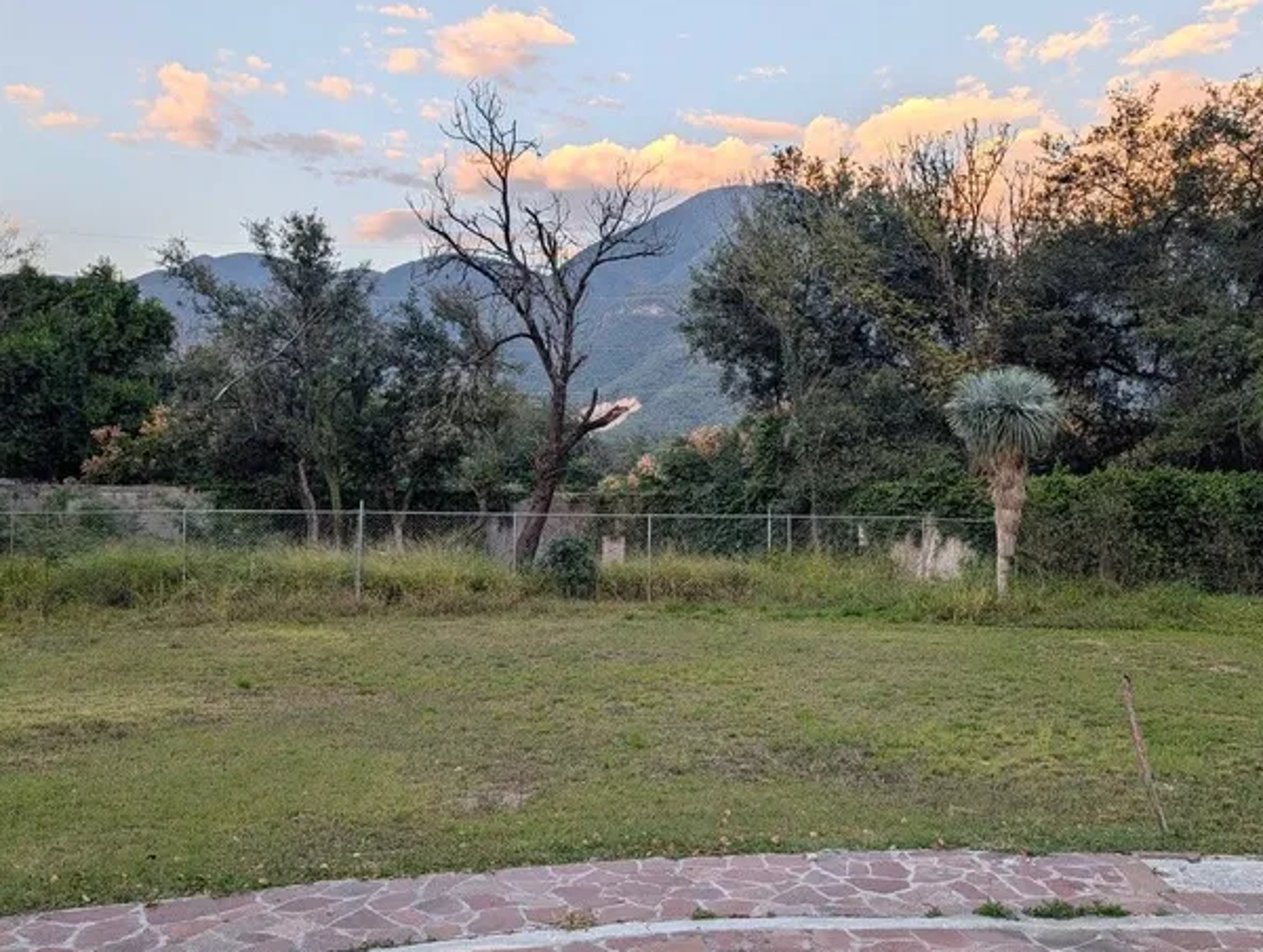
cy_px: 455
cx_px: 642
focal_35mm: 32
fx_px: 1169
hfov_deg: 56.7
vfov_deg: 44.3
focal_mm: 6.9
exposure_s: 1/131
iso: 20
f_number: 1.68
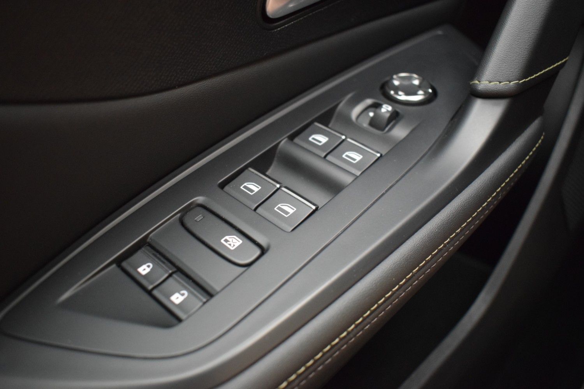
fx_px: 535
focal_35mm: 33
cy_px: 194
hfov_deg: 57.2
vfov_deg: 40.0
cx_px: 292
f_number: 3.8
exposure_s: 1/50
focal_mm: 22
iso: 3200
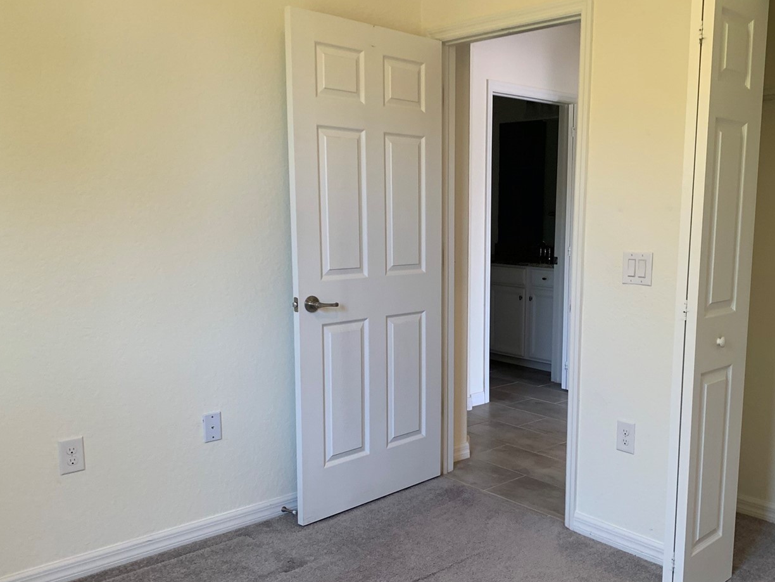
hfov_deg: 53.5
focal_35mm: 34
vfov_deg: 41.7
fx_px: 761
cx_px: 471
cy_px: 322
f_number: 1.8
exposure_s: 1/60
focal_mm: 4.25
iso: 64
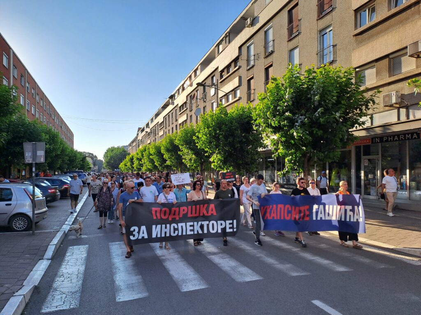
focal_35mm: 25
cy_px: 158
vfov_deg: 54.9
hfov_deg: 69.4
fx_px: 304
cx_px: 210
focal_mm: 4.65
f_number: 1.8
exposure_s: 1/1504
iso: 32
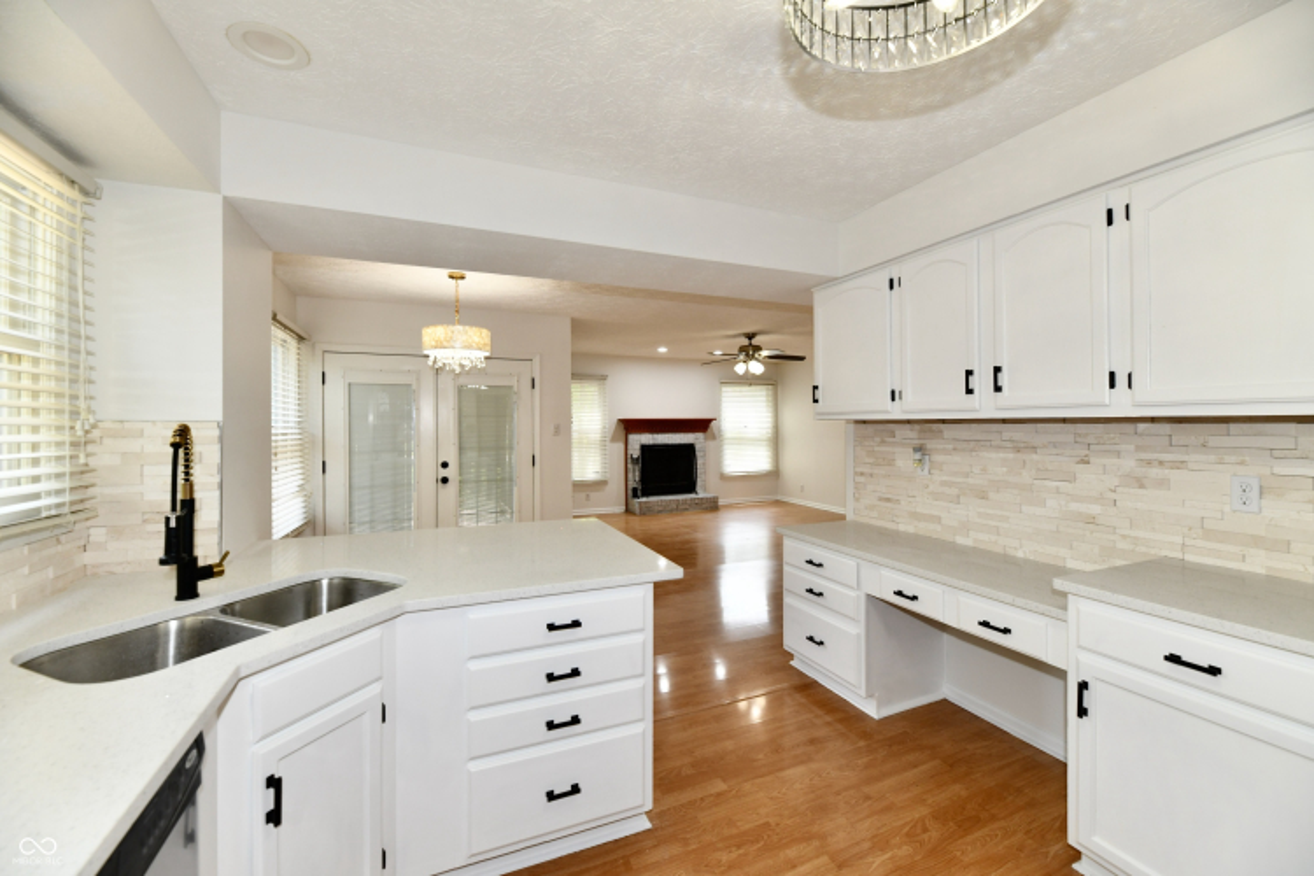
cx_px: 657
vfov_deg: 81.2
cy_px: 438
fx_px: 511
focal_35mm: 14
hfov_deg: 104.3
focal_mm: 14
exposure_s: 1/60
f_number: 6.3
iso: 640
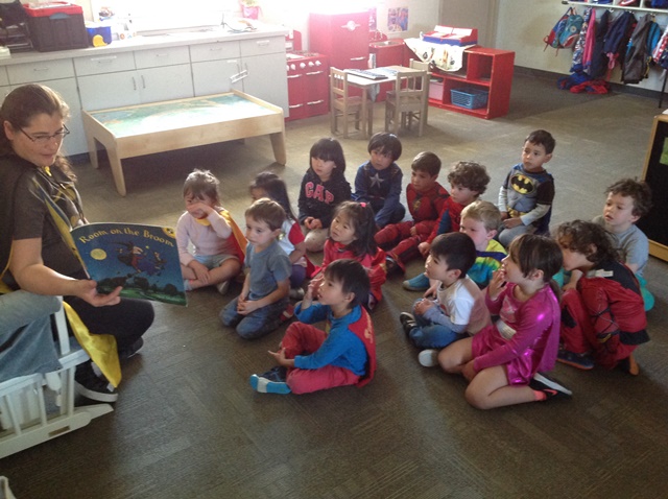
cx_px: 334
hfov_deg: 52.7
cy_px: 250
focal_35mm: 35
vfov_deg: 40.6
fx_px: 674
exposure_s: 1/15
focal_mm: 4.28
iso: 320
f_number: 2.4
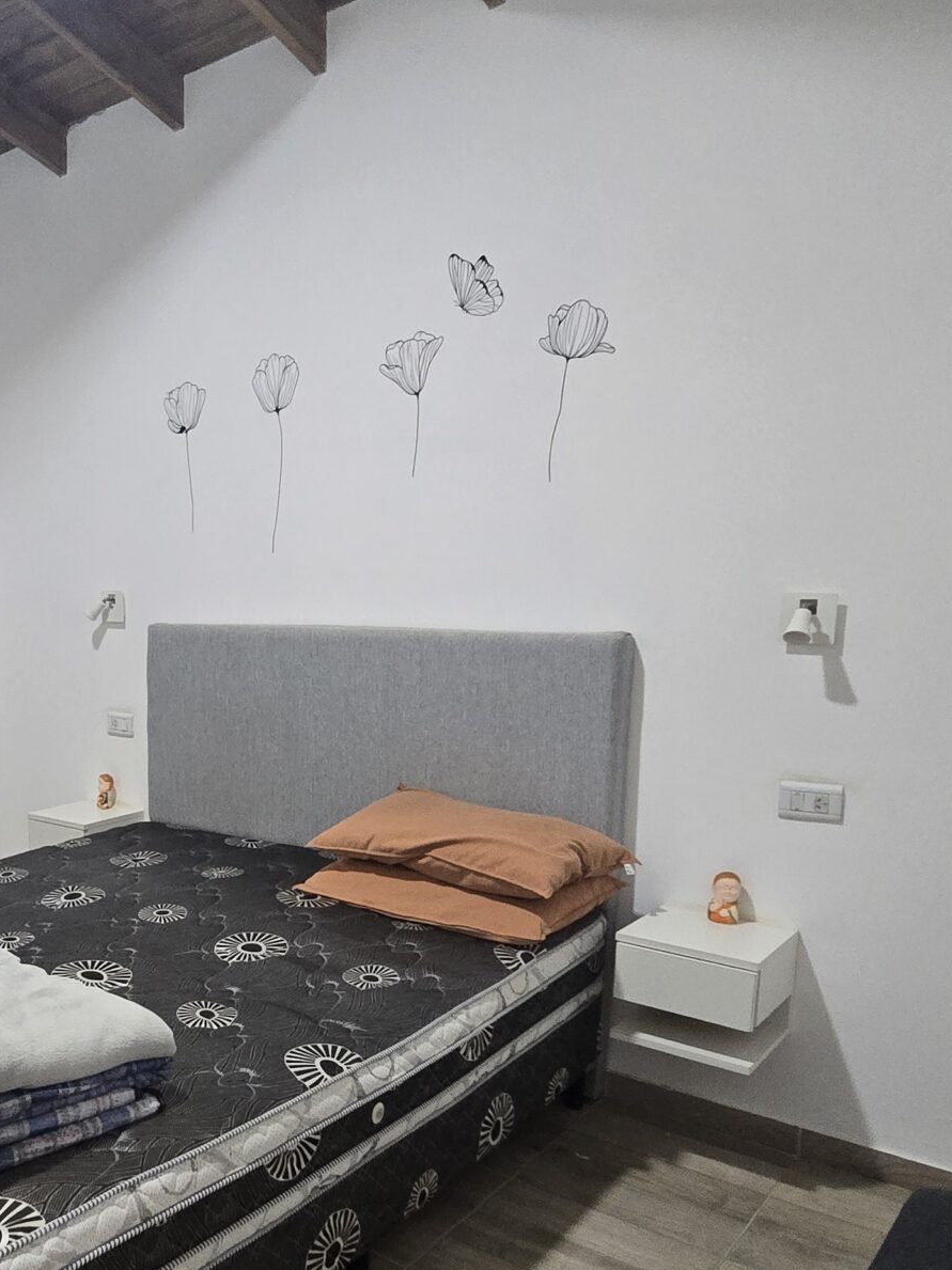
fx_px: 1027
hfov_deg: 46.1
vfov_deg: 62.6
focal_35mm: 28
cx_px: 142
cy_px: 788
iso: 640
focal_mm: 2.2
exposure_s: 1/50
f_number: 2.2
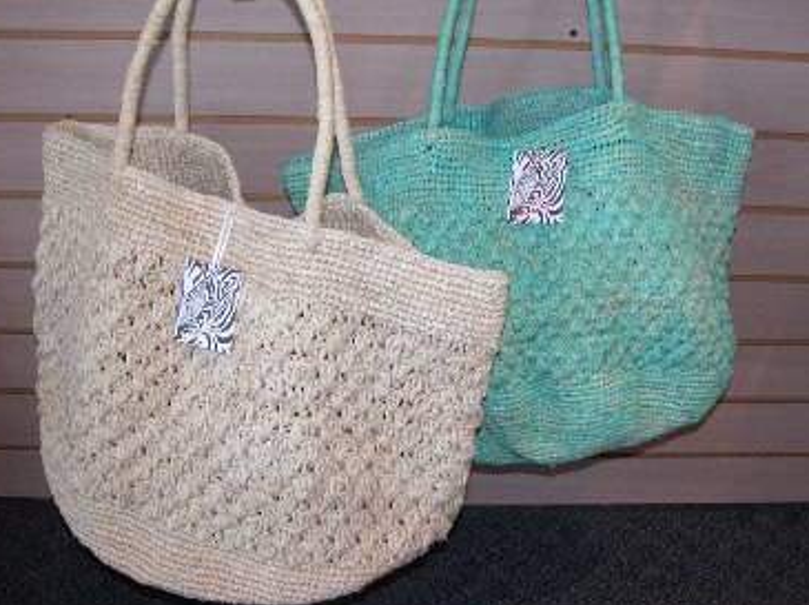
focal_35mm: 43
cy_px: 264
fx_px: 1004
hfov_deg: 43.9
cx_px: 432
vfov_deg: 33.5
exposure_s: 1/30
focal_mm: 8.9
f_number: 2.8
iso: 100
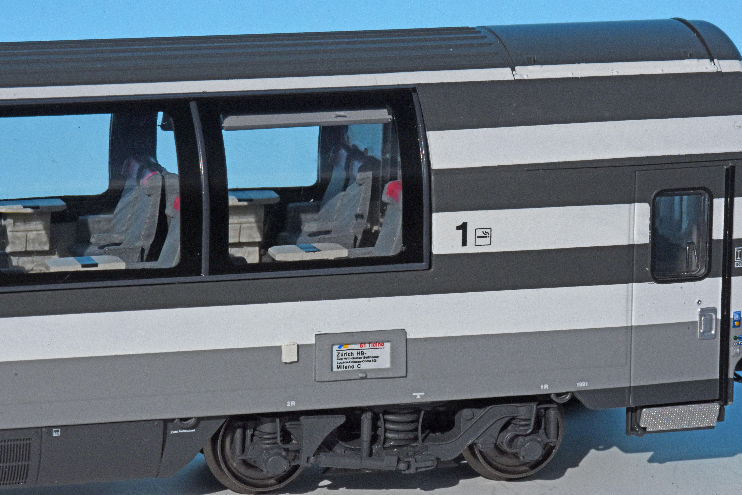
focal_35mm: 158
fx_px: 3246
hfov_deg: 13.0
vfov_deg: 8.7
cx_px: 371
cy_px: 248
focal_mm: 105
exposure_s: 1/800
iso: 800
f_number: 29
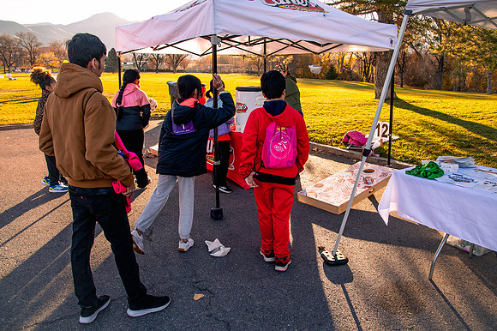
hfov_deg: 66.9
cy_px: 151
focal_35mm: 27
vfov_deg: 47.4
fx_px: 376
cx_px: 257
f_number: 6.3
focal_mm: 24
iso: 800
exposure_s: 1/320
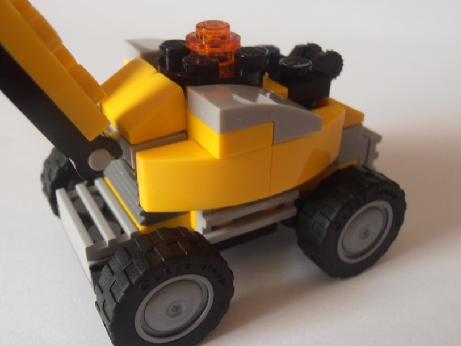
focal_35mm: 41
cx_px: 207
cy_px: 179
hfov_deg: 45.7
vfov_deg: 35.1
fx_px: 546
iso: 125
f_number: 3.9
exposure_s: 1/15
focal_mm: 6.61
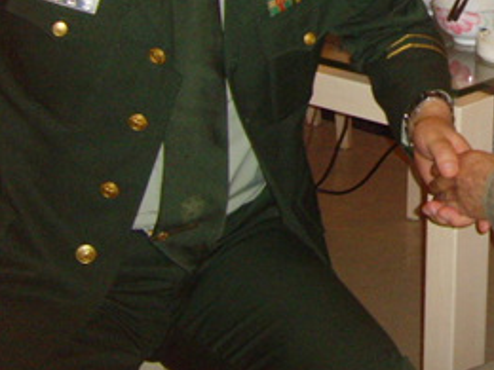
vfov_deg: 15.1
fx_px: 1370
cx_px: 606
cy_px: -19
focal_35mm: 96
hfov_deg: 19.2
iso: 200
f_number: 3.5
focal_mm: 6.6
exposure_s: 1/45
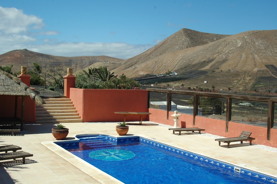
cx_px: 138
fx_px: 346
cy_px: 92
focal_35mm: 45
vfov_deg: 29.8
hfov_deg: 43.6
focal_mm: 30
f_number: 11
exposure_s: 1/400
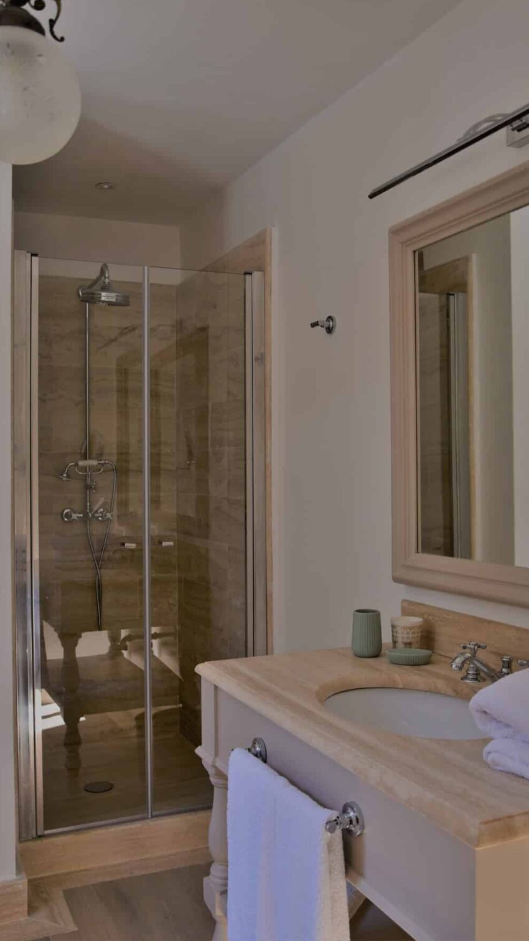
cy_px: 464
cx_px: 269
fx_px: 836
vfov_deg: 58.7
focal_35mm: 34
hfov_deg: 35.1
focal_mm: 21
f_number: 3.8
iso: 125
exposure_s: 1/50
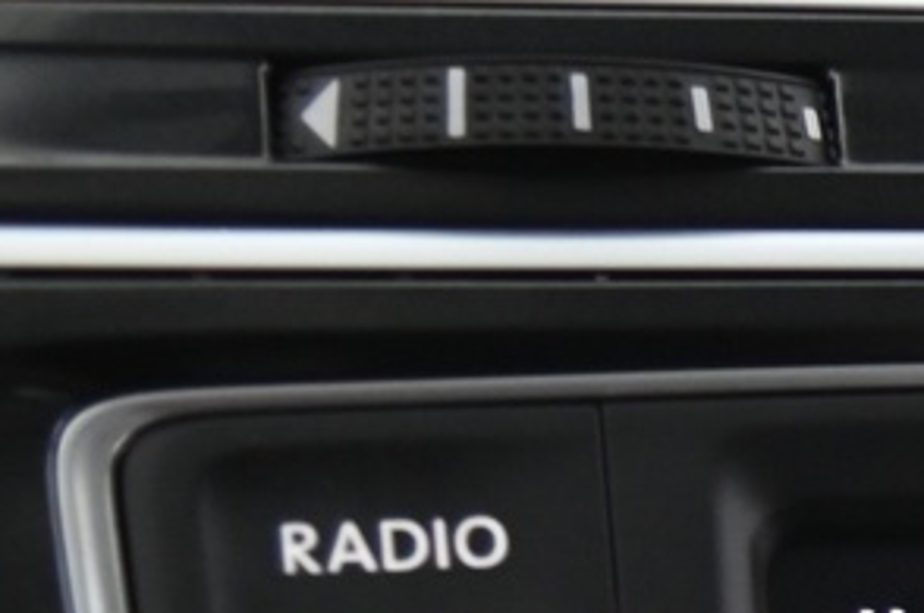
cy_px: 1503
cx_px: 2040
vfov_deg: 5.9
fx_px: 5663
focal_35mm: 221
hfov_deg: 8.7
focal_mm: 40
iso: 2000
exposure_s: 1/15
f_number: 4
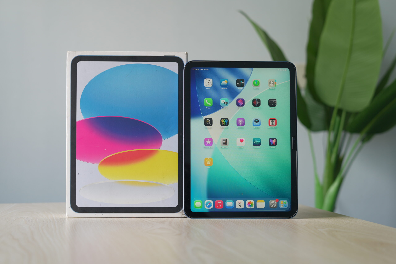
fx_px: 550
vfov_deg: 27.0
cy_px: 132
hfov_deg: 39.6
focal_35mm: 50
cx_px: 198
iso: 320
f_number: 3.5
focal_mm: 50
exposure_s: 1/100
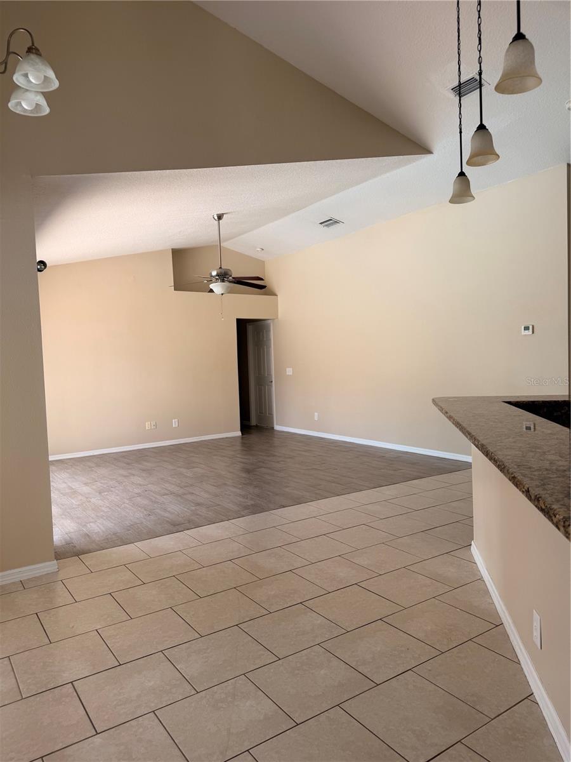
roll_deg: +1.4
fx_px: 528
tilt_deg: -2.5
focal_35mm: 24
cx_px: 286
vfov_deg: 71.6
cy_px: 381
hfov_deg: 56.8
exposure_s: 1/121
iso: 80
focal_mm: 6.76
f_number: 1.78
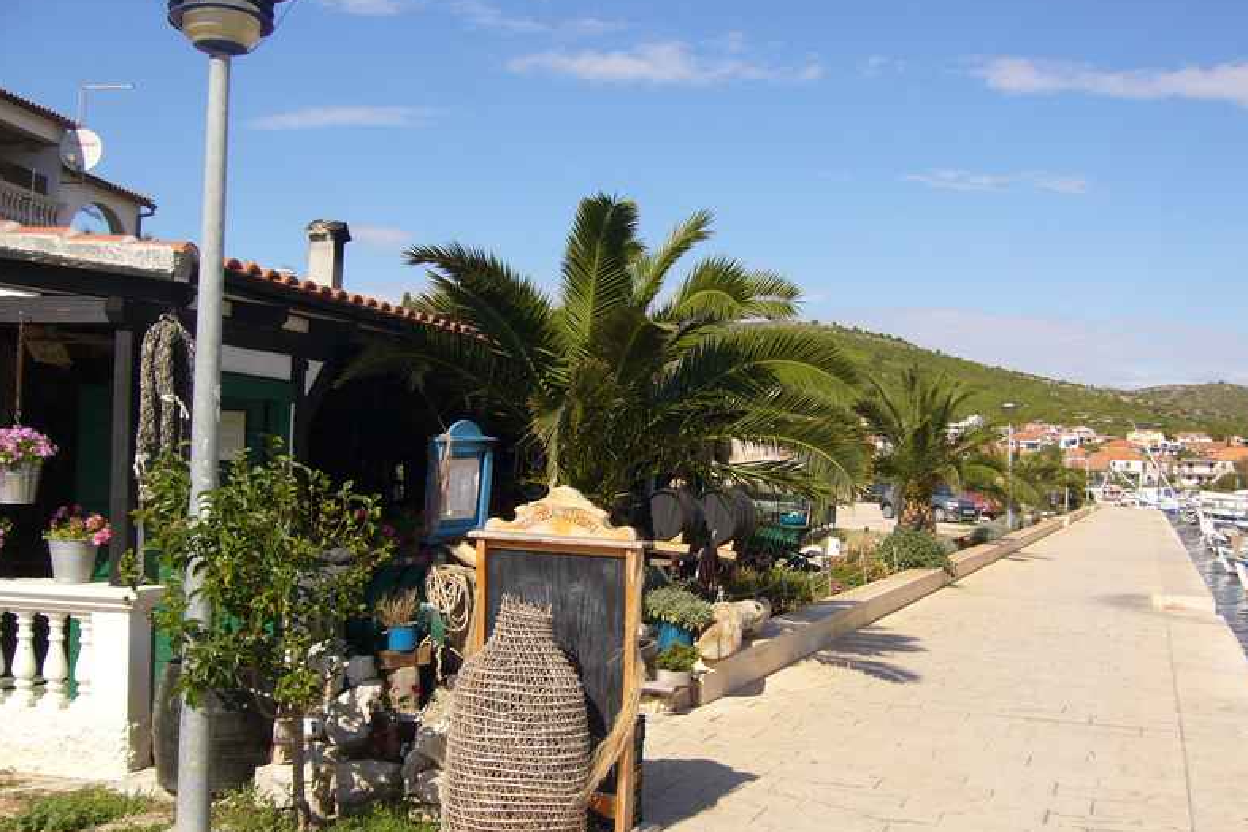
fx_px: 1283
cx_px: 628
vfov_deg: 35.9
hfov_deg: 51.9
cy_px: 453
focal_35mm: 37
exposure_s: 1/400
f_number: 5.6
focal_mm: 5.8
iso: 80
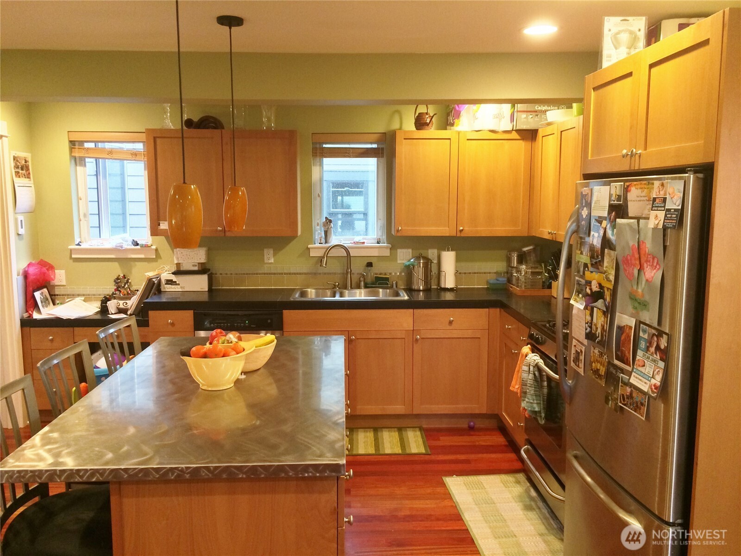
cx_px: 370
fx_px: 642
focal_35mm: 30
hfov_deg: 60.0
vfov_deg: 46.8
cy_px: 278
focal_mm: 4.12
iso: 250
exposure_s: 1/30
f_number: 2.2
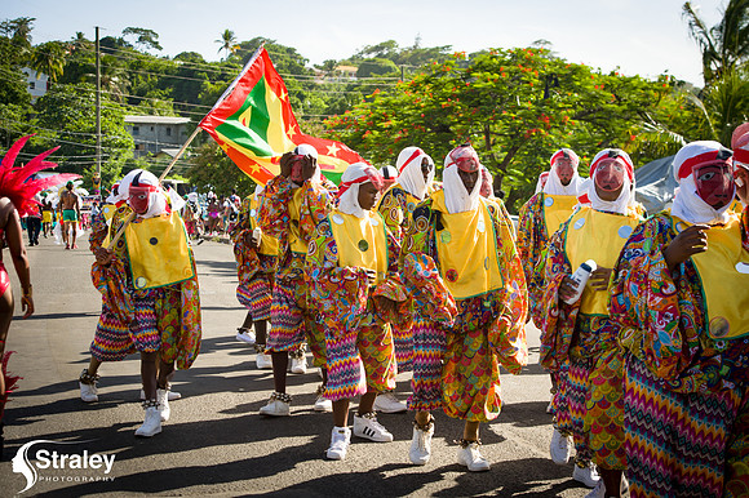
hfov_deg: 28.9
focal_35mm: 70
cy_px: 249
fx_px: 1456
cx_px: 374
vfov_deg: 19.4
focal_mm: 70
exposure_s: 1/200
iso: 100
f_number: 8
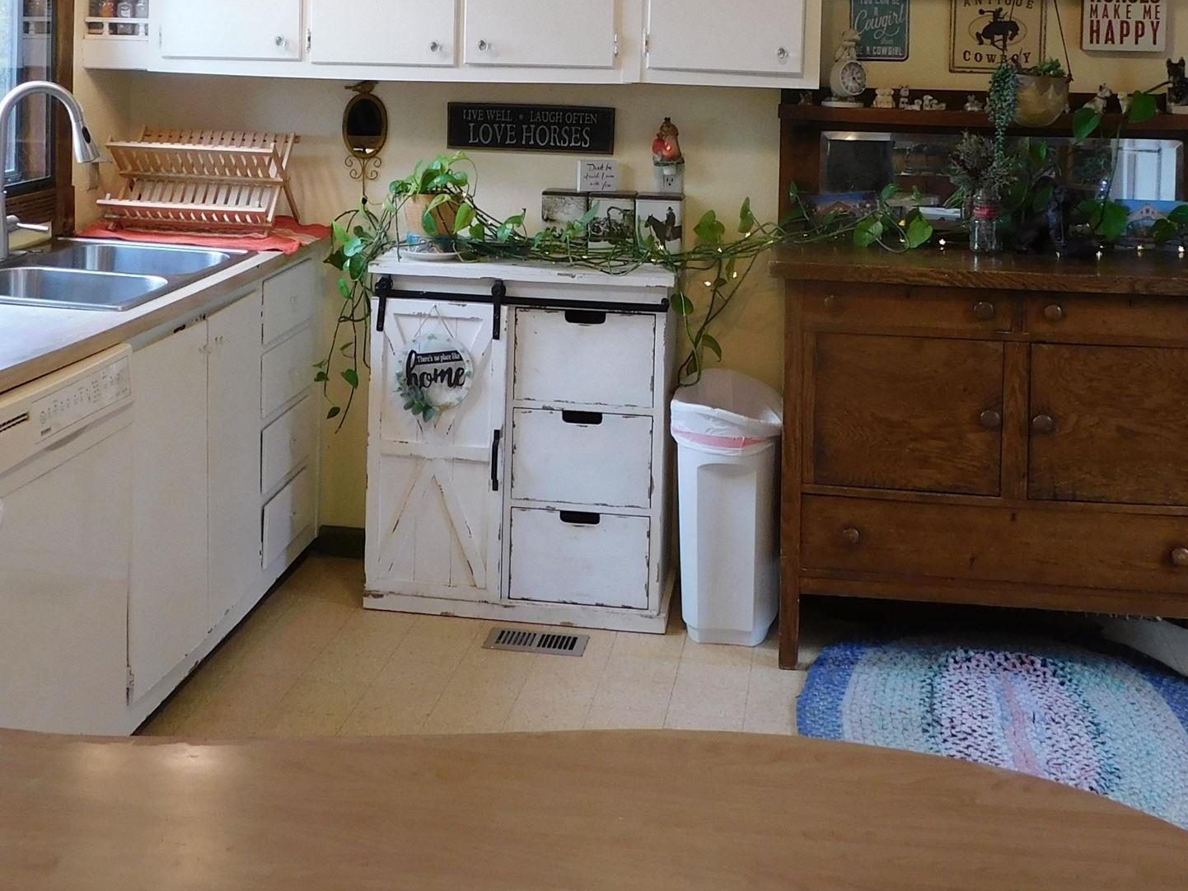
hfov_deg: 38.9
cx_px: 527
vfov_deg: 28.3
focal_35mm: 49
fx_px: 1681
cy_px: 58
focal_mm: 4
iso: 125
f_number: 3
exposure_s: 1/50
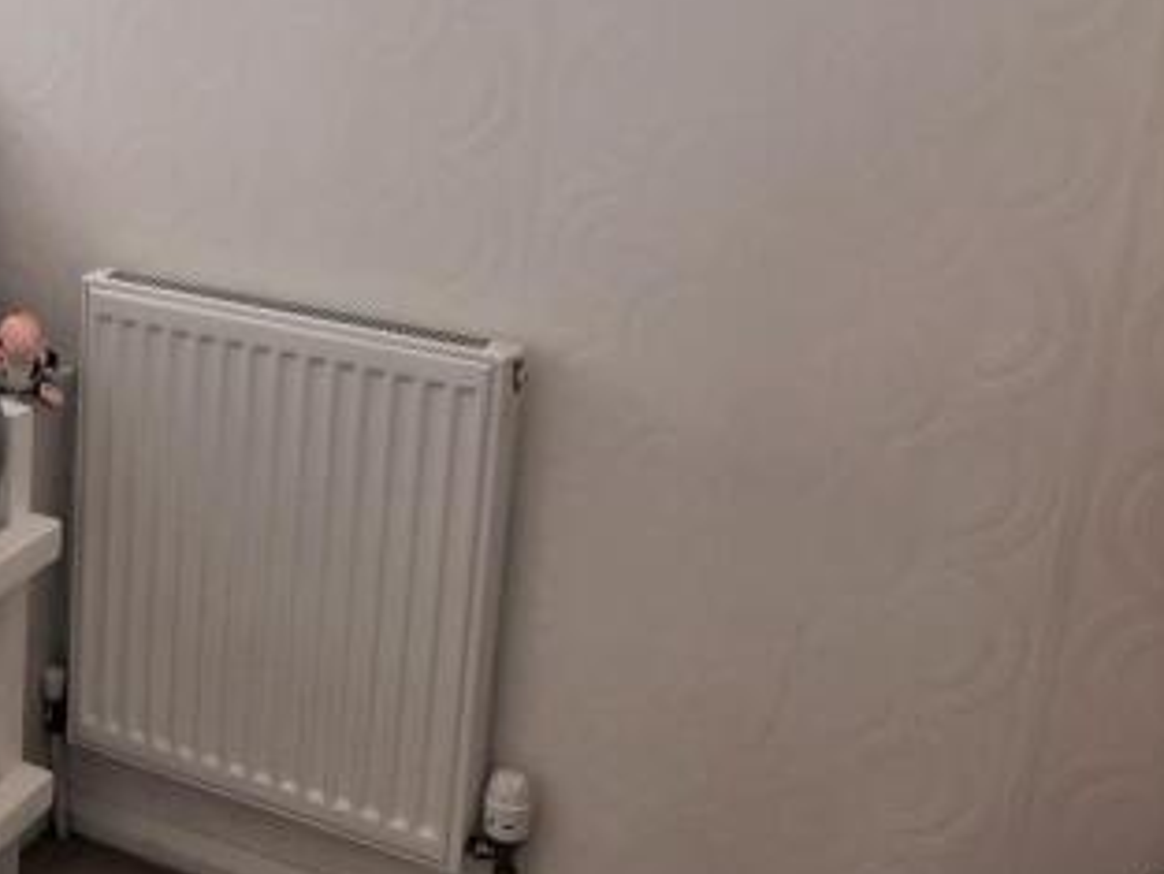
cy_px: 307
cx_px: 95
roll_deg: -2.3
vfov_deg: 26.9
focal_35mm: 54
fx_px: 1817
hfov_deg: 33.5
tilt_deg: -16.9
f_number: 2.2
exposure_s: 1/120
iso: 25
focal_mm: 4.15
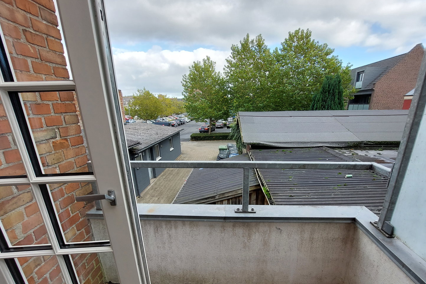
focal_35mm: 15
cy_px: 166
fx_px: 177
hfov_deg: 100.4
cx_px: 217
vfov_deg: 76.7
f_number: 2.2
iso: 50
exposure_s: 1/189
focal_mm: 1.74
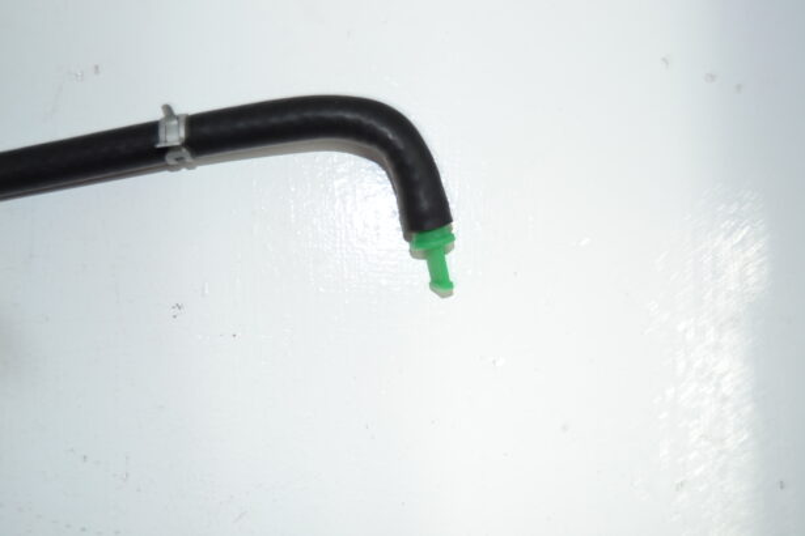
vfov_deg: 29.9
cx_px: 402
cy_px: 268
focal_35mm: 45
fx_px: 1006
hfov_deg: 43.6
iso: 200
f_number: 4.2
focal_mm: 30
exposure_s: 1/15
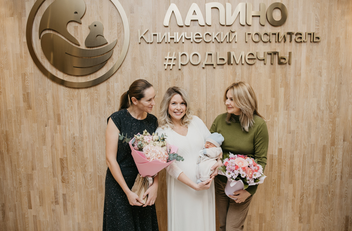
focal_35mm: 29
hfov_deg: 63.9
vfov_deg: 44.5
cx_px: 177
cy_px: 120
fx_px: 282
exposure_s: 1/160
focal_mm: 27
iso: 160
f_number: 4
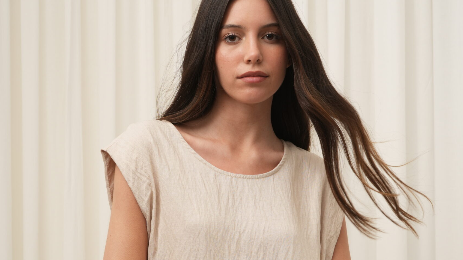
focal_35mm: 79
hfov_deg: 26.8
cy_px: 229
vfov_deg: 15.1
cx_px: 231
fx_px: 970
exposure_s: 1/125
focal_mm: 50
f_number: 8
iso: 500
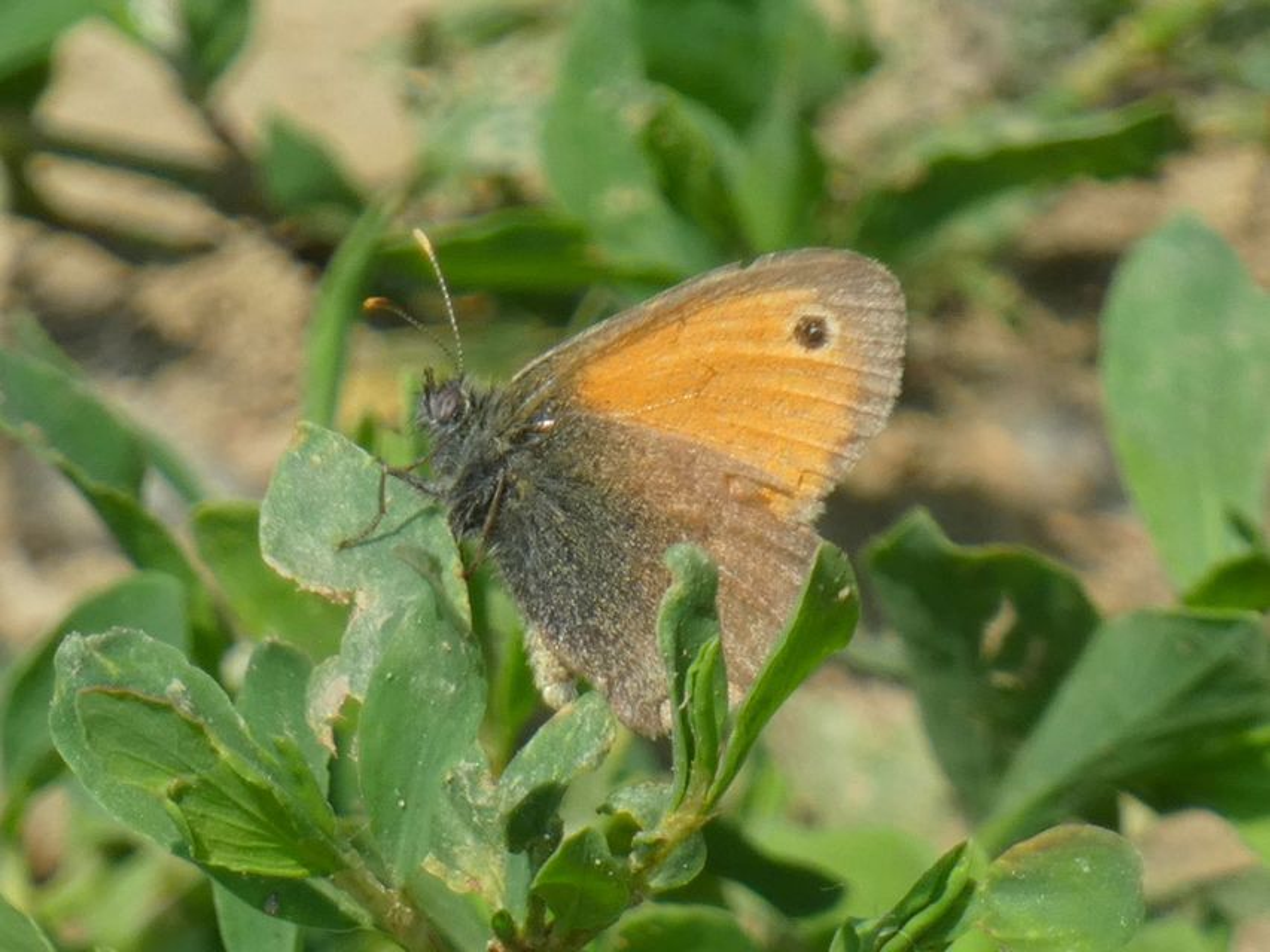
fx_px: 21429
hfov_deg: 3.4
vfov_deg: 2.5
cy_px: 476
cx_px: 635
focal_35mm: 584
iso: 80
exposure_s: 1/160
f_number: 5.6
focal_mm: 104.7
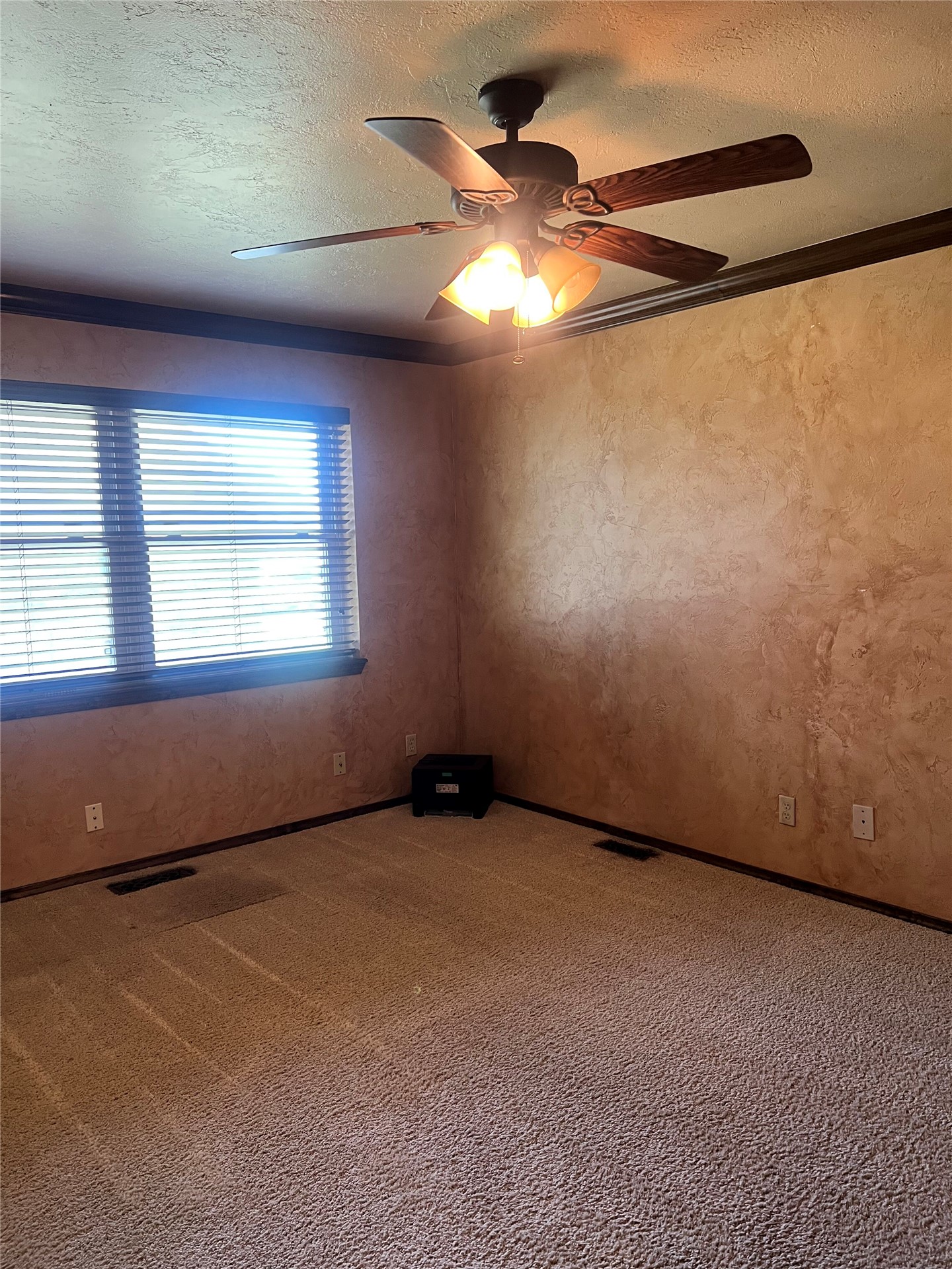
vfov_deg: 67.3
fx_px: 953
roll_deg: +0.2
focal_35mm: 26
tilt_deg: -7.4
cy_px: 634
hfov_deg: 53.1
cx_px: 476
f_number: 1.5
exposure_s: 1/60
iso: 160
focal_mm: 5.7
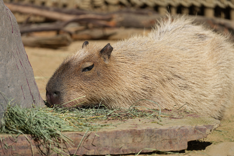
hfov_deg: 5.2
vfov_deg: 3.4
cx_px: 117
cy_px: 78
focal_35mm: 400
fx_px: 2600
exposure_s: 1/1000
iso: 100
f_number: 5
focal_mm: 400
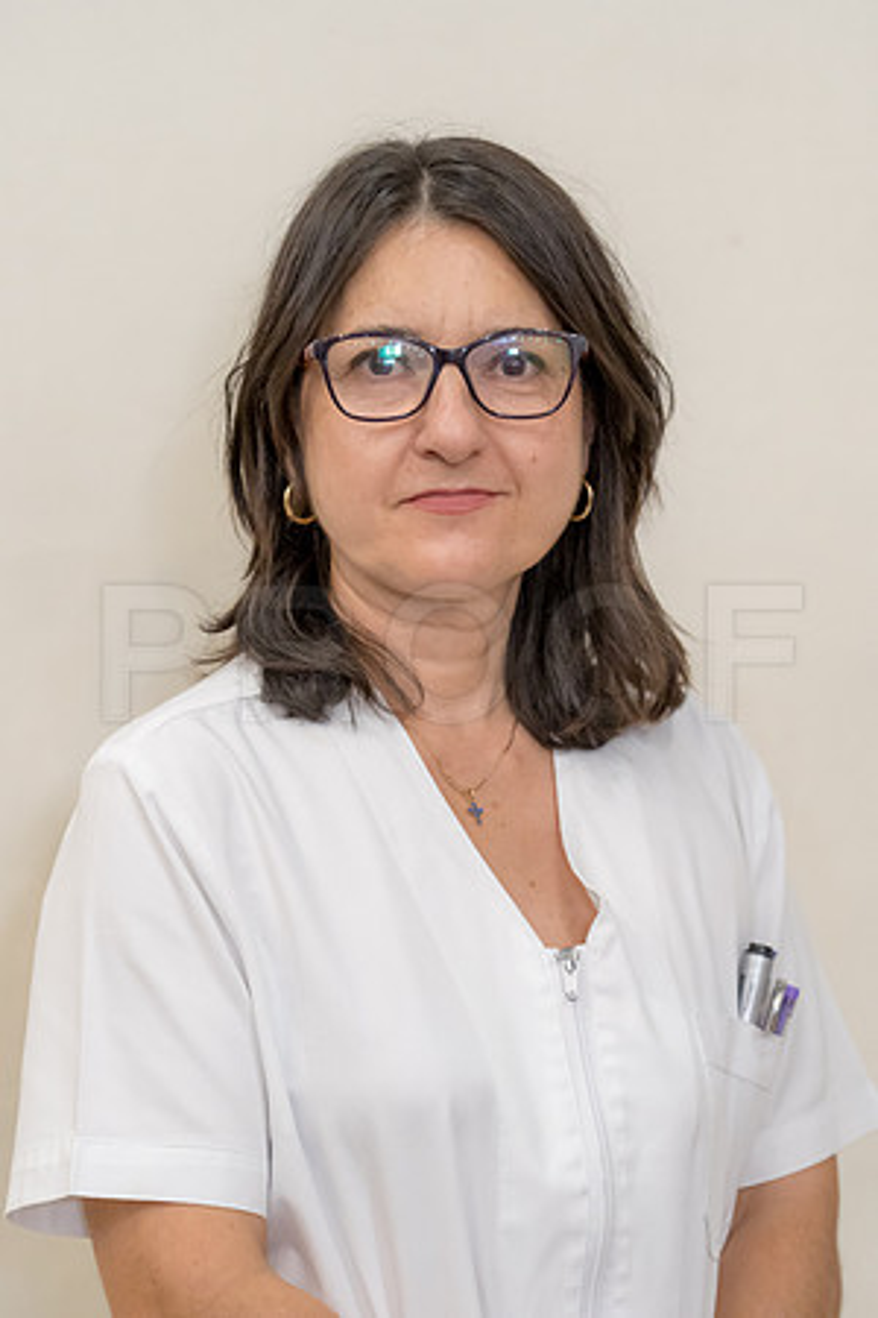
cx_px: 439
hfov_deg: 7.6
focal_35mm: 180
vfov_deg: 11.4
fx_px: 6584
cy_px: 659
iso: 5000
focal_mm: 180
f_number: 4
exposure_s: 1/80
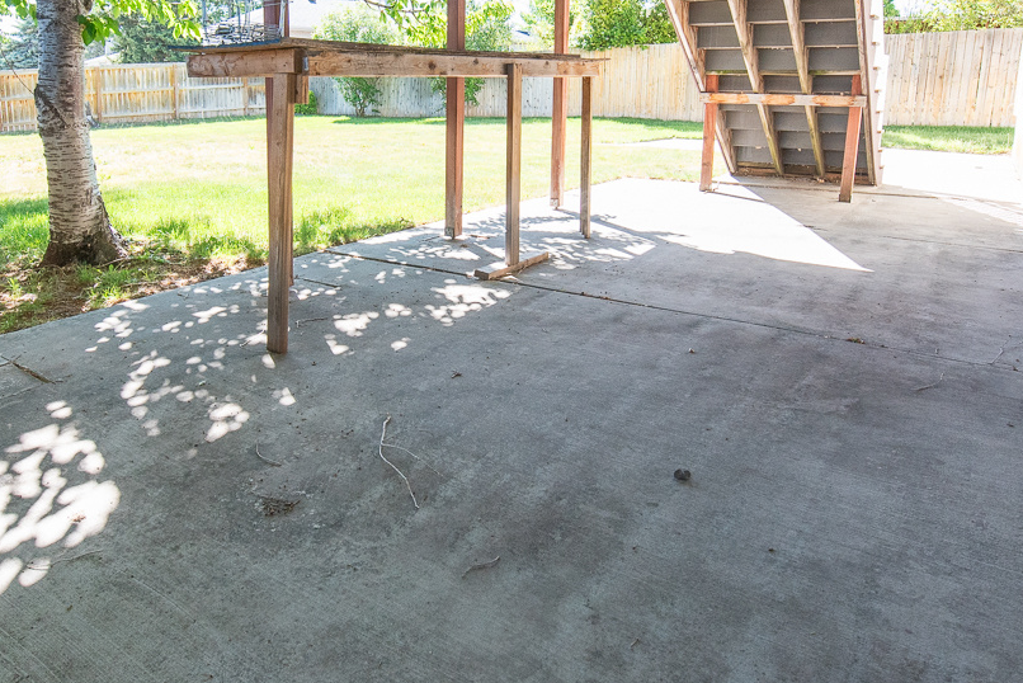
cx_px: 440
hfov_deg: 71.1
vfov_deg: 50.2
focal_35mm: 25
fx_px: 711
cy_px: 215
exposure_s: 1/640
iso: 1000
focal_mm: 14
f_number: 5.6
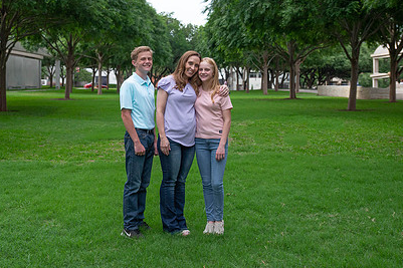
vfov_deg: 24.5
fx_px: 615
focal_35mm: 55
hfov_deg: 36.2
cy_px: 85
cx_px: 165
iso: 1000
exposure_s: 1/2000
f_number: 3.2
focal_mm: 38
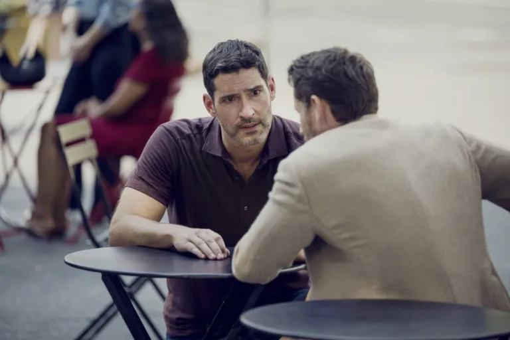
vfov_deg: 6.9
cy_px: 170
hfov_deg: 10.3
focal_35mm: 200
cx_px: 255
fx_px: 2833
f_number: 2.8
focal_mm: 200
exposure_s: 1/400
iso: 125
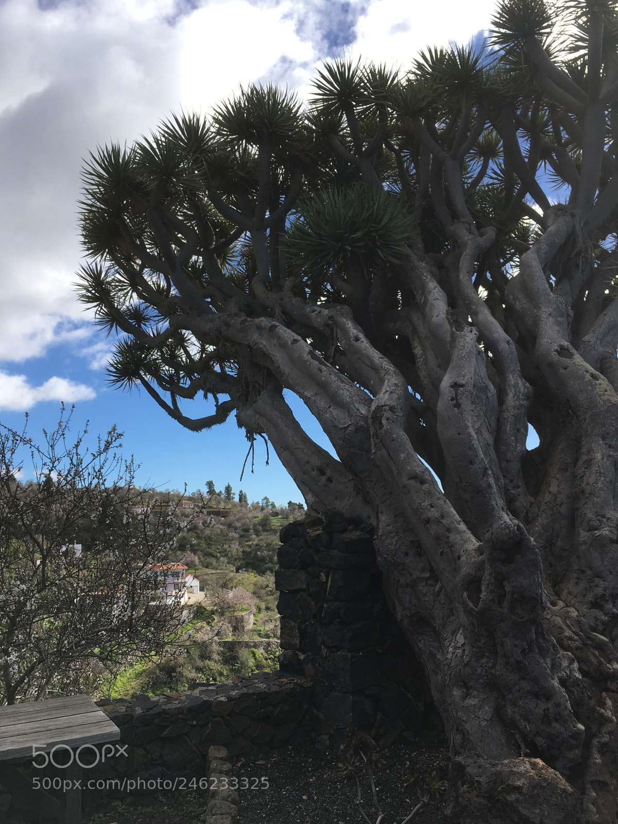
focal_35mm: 29
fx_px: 690
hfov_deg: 48.2
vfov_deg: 61.7
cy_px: 412
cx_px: 309
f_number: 2.2
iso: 25
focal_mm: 4.15
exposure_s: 1/1282
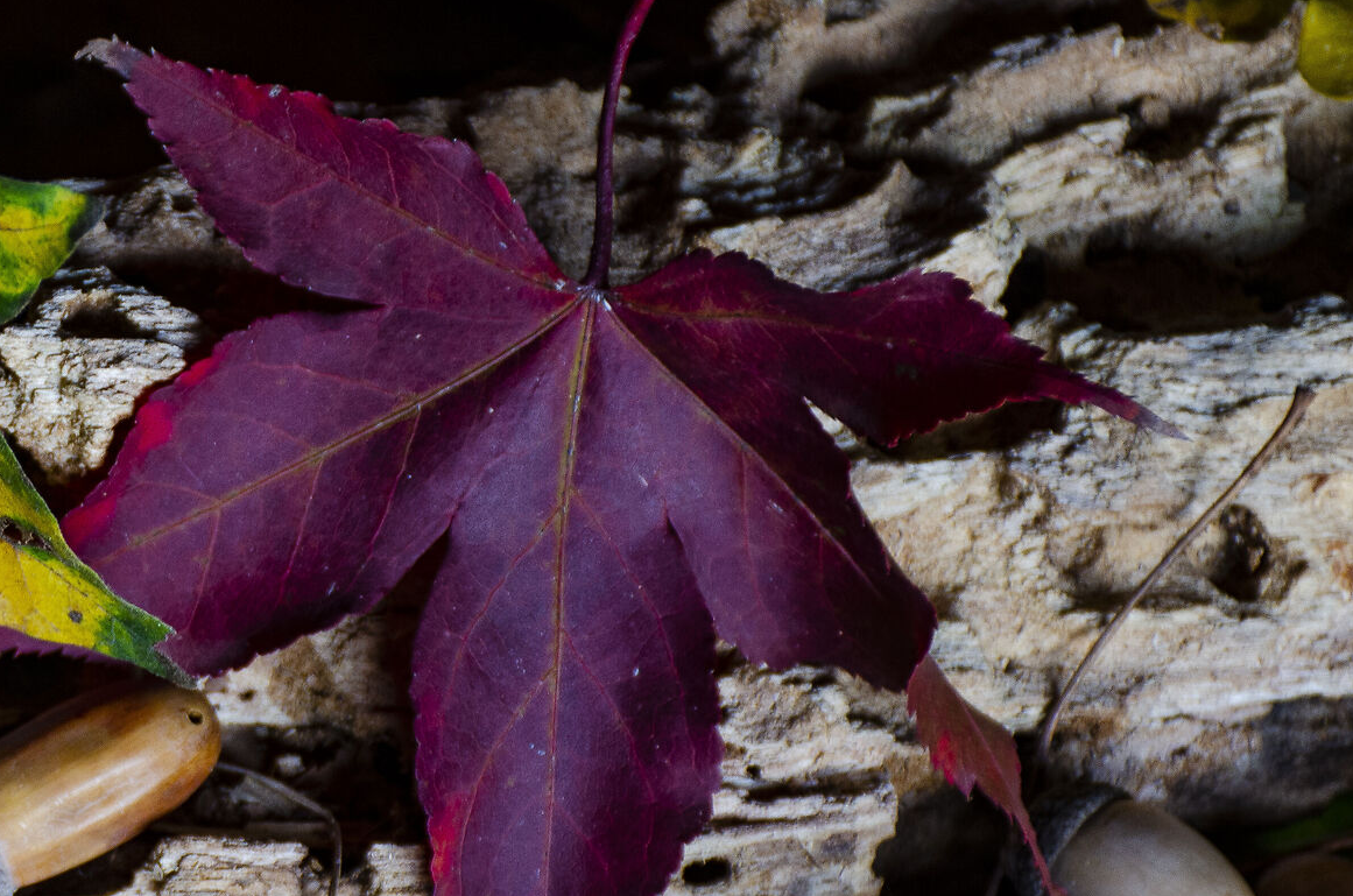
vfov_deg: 6.3
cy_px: 698
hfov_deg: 9.4
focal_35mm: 217
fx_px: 8139
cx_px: 14
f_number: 5
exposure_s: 1/125
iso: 500
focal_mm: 70
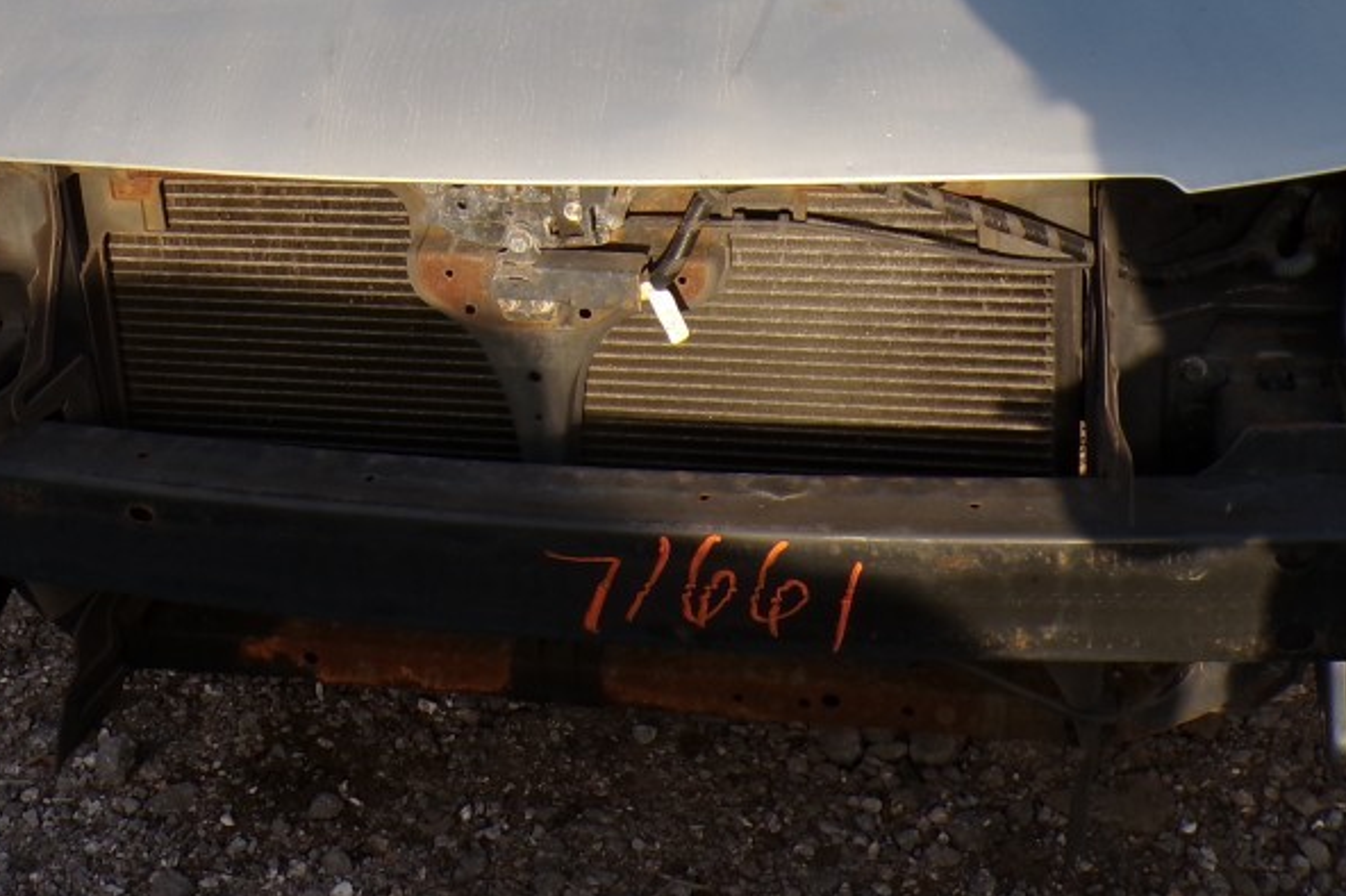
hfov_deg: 36.8
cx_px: 589
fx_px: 2018
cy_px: -43
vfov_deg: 23.7
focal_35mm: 54
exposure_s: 1/280
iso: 100
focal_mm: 4.3
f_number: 4.4
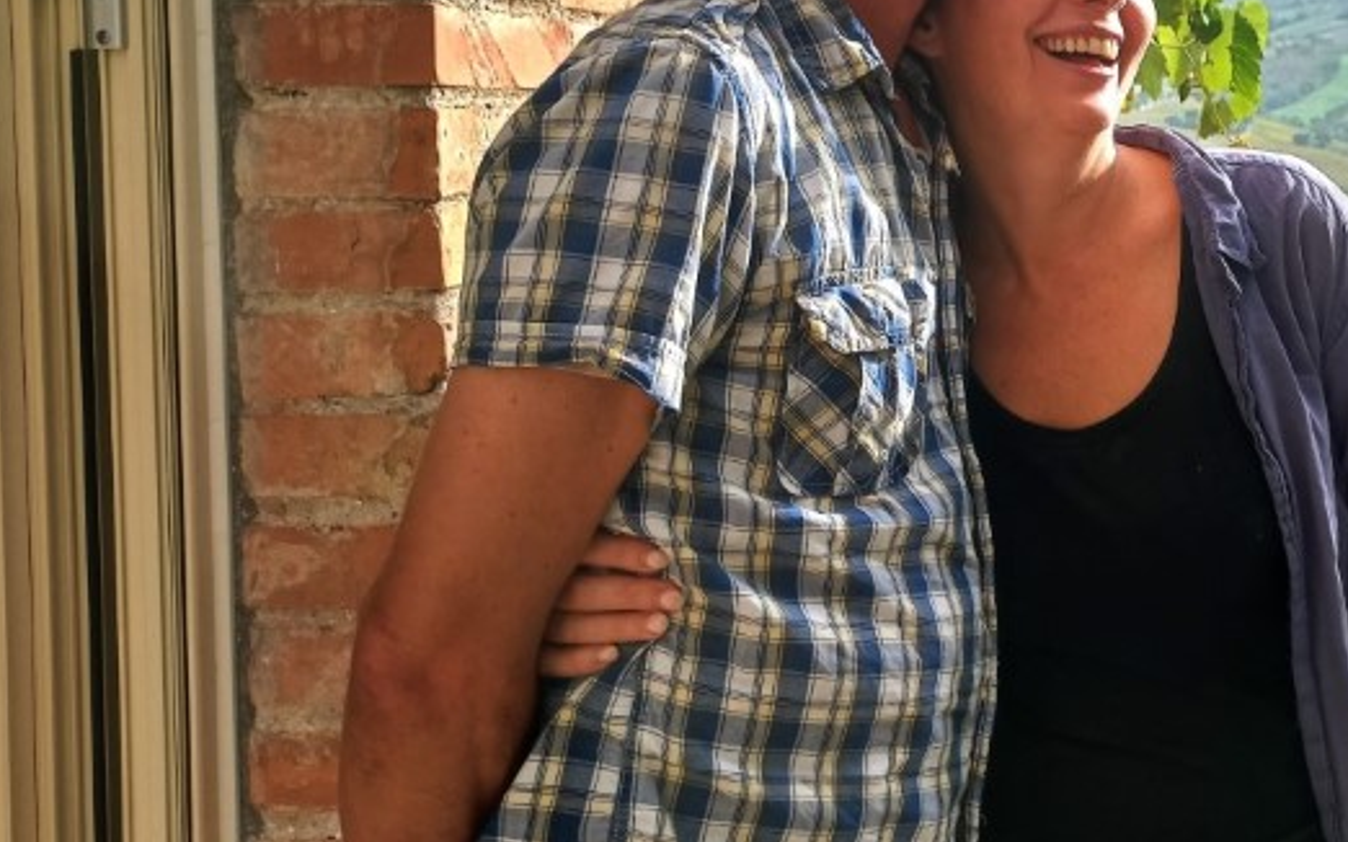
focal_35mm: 52
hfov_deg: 36.9
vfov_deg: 24.5
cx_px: 1162
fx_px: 1910
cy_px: 183
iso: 25
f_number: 1.8
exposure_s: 1/143
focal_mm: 4.6
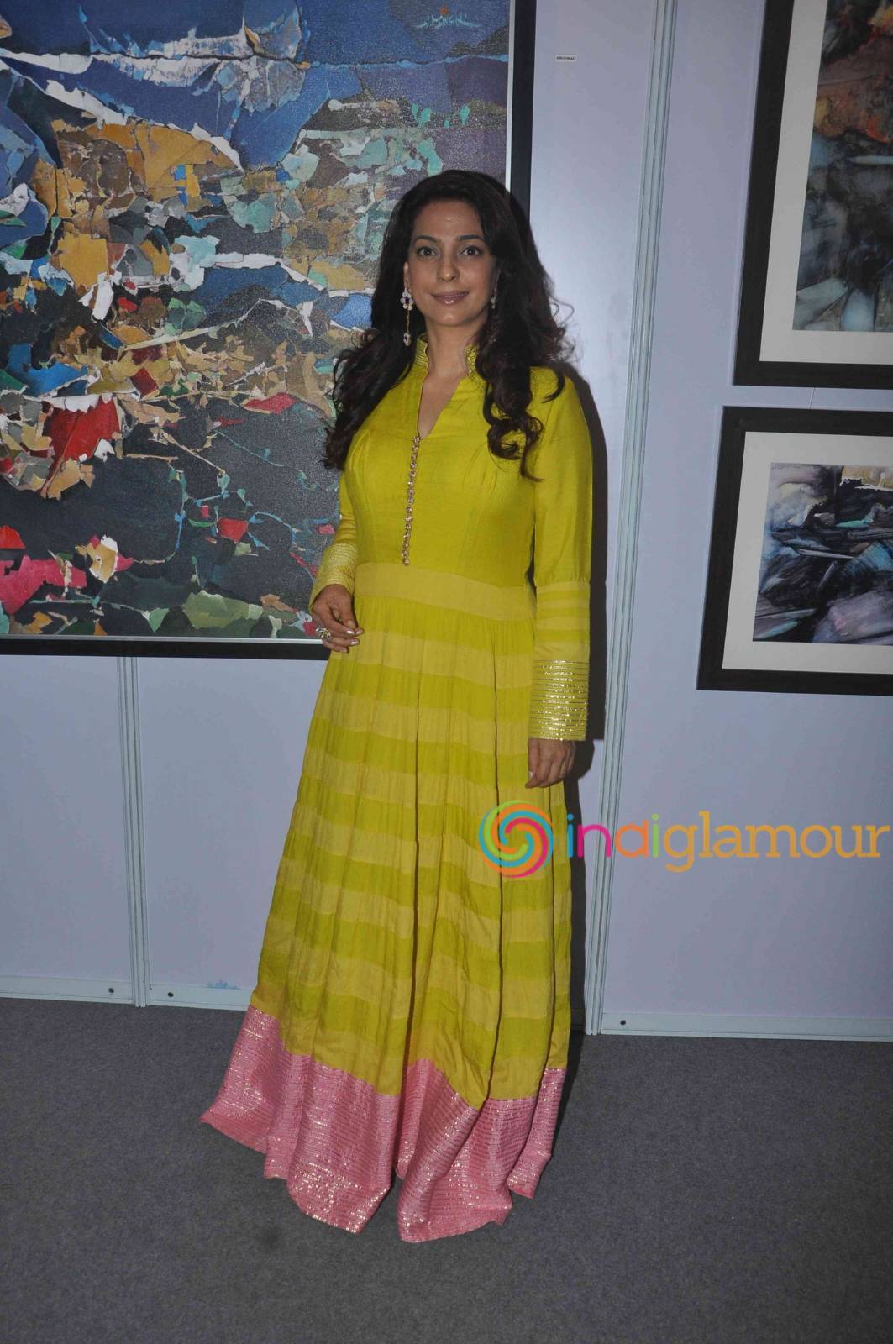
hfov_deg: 39.9
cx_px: 446
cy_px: 672
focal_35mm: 33
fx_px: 1231
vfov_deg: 57.3
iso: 640
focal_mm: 22
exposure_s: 1/250
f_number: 9
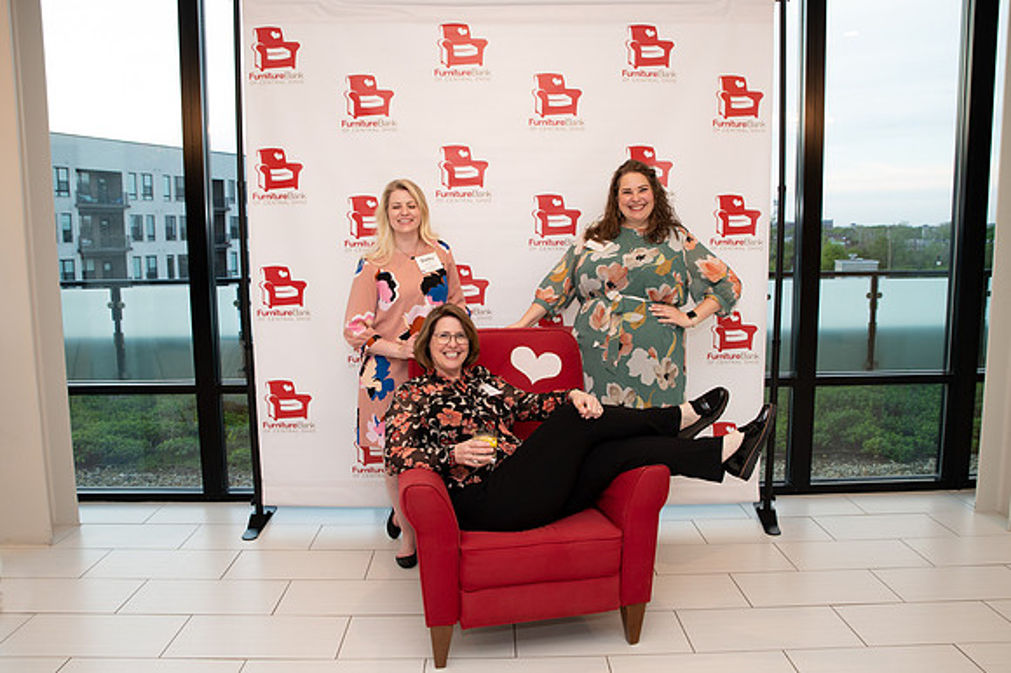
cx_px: 500
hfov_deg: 67.7
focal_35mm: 27
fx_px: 754
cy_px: 333
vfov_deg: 48.1
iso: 800
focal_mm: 24
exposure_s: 1/125
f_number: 4
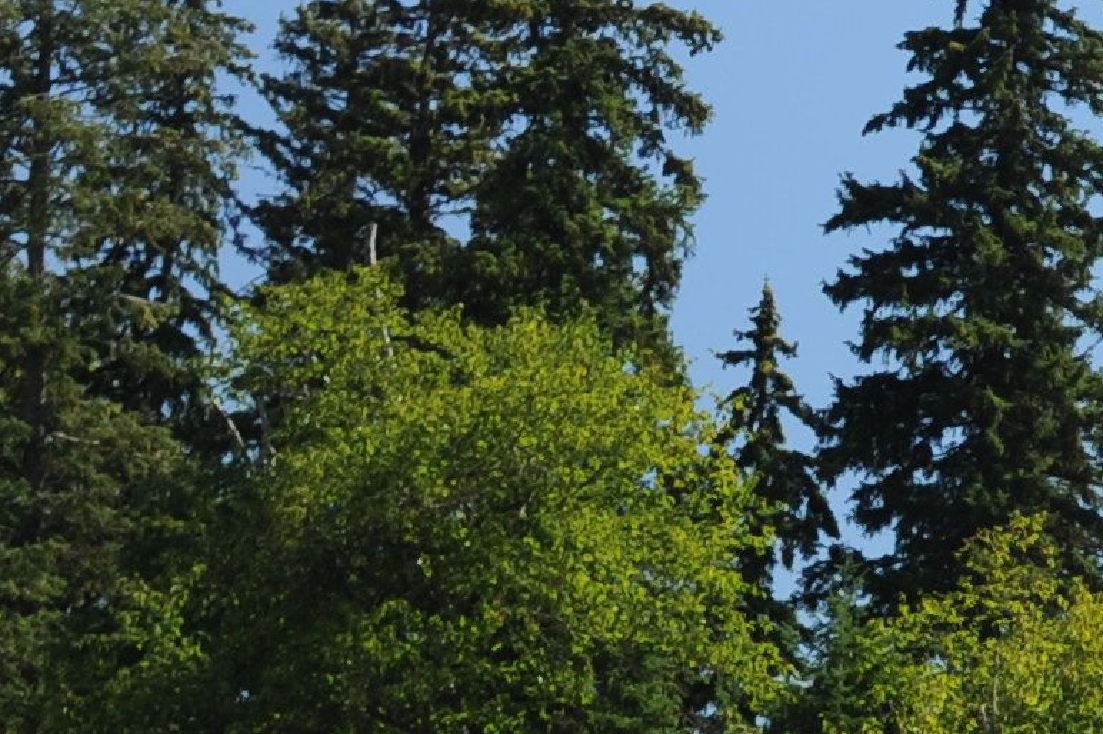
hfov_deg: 9.9
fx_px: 5910
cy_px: 908
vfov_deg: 7.1
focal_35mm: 193
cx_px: 2240
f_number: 6.3
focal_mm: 35
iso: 200
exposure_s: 1/320
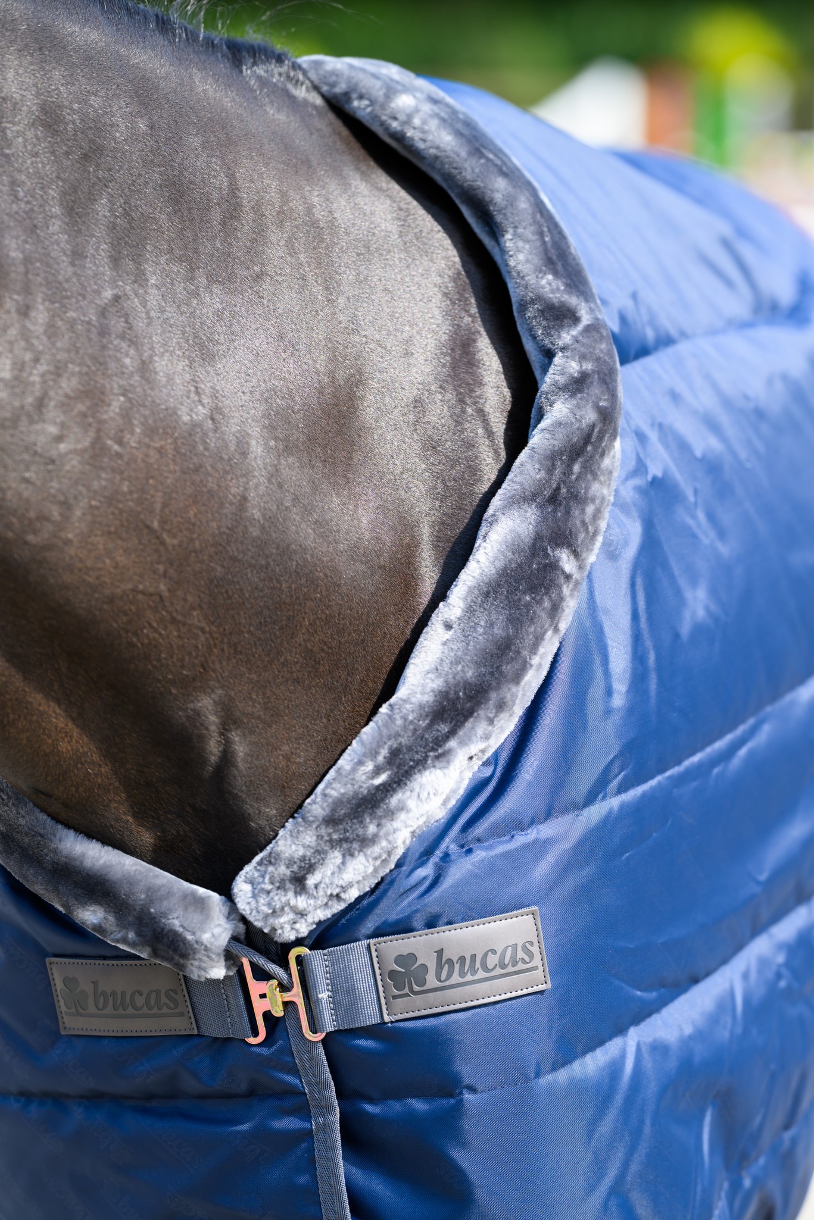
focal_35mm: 135
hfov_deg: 10.2
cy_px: 610
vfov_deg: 15.2
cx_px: 407
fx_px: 4578
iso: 200
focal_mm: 135
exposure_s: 1/1000
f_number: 2.8
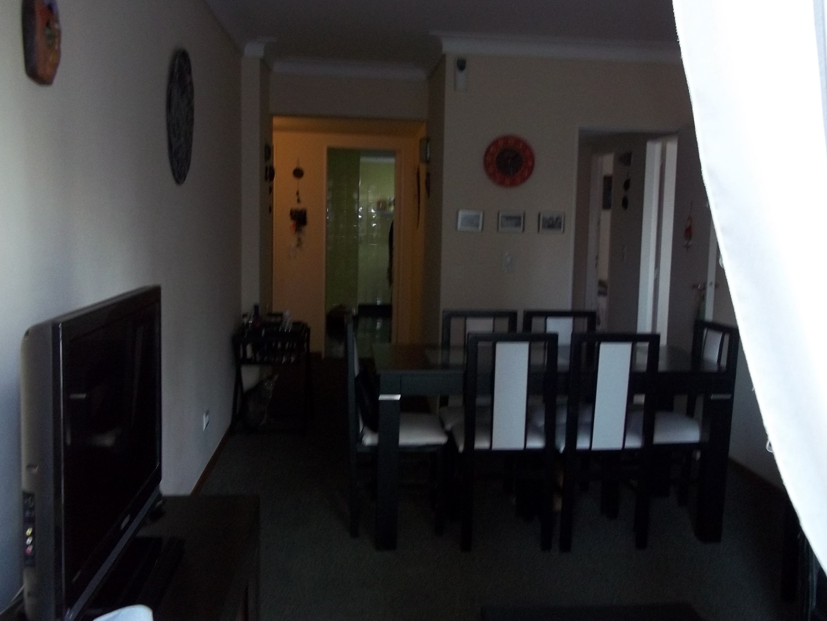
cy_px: 318
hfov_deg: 50.0
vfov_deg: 38.7
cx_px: 466
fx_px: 884
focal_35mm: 37
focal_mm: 5.7
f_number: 2.9
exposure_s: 1/30
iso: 160
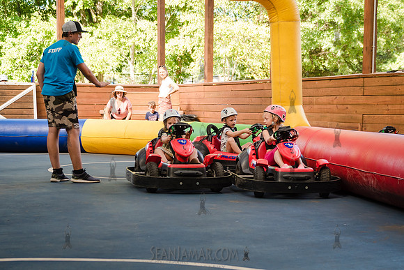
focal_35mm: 61
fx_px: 683
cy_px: 182
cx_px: 209
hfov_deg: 32.9
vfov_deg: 22.2
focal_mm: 35
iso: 200
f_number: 2.8
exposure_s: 1/250
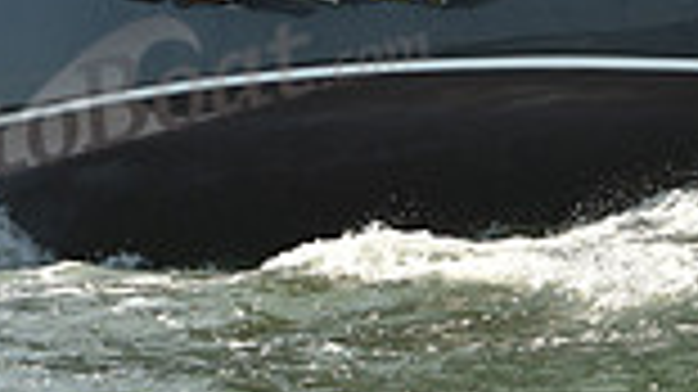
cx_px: 666
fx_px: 5069
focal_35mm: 274
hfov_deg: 7.8
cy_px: -187
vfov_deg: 4.4
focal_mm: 70
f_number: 7.1
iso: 250
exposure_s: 1/800
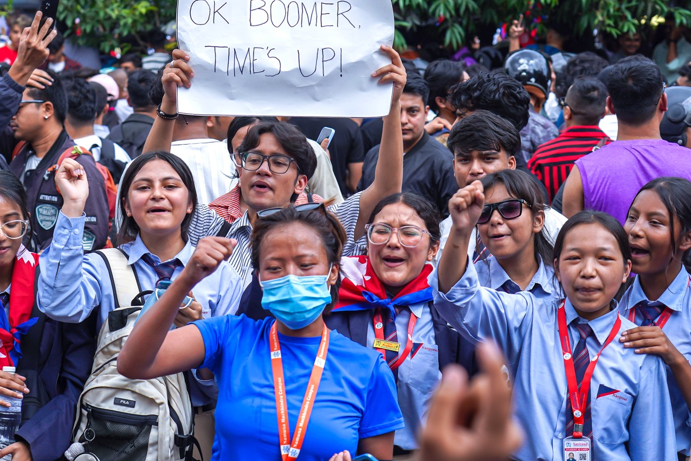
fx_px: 1593
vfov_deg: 16.5
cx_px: 313
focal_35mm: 83
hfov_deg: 24.5
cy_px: 215
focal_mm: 57
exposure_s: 1/500
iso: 100
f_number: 4.5
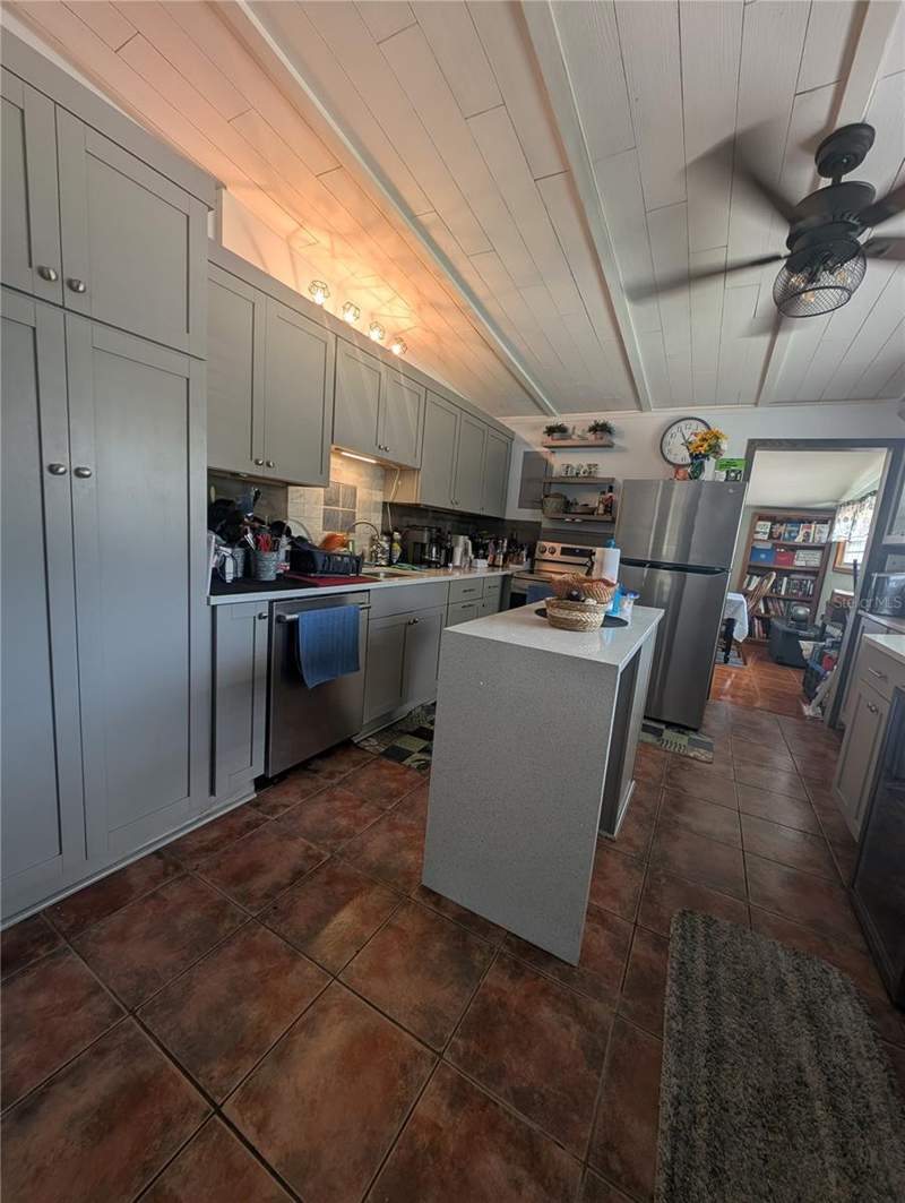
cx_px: 452
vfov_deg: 110.5
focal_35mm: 12
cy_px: 602
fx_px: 417
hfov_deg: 94.6
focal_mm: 2.23
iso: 41
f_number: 1.95
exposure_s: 1/30
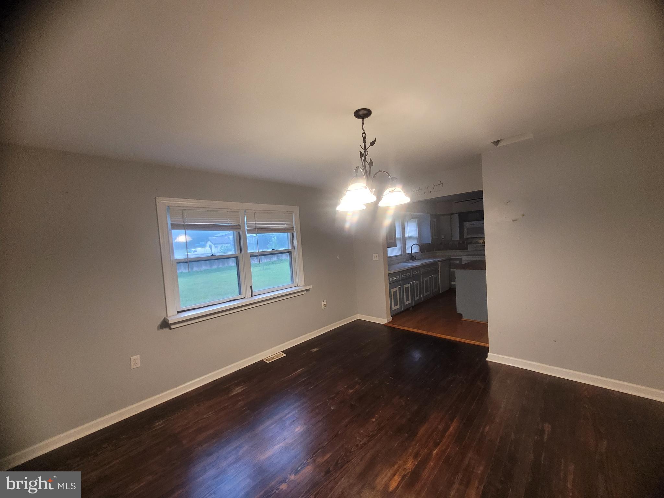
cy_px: 249
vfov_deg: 89.9
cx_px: 332
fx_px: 249
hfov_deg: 106.2
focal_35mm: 13
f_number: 2.2
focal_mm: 1.74
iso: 320
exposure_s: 1/40
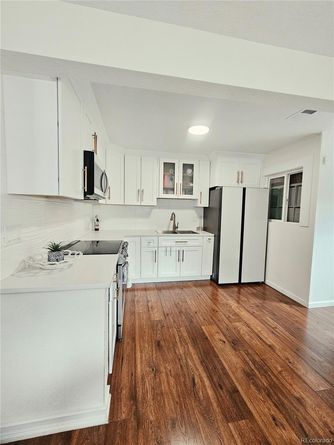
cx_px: 167
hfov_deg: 89.9
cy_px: 222
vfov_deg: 106.2
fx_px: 167
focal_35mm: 13
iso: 400
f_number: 2.2
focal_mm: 2.2
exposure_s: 1/101
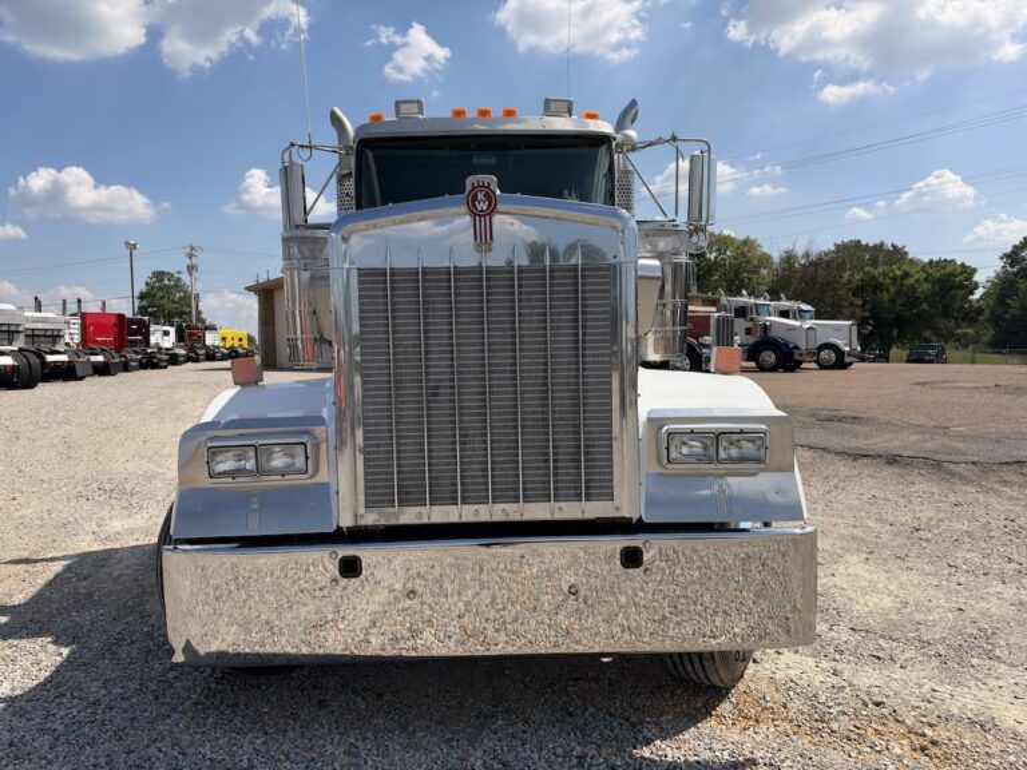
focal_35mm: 24
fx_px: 712
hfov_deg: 71.6
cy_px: 385
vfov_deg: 56.8
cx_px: 514
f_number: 1.8
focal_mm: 6.93
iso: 80
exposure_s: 1/5587
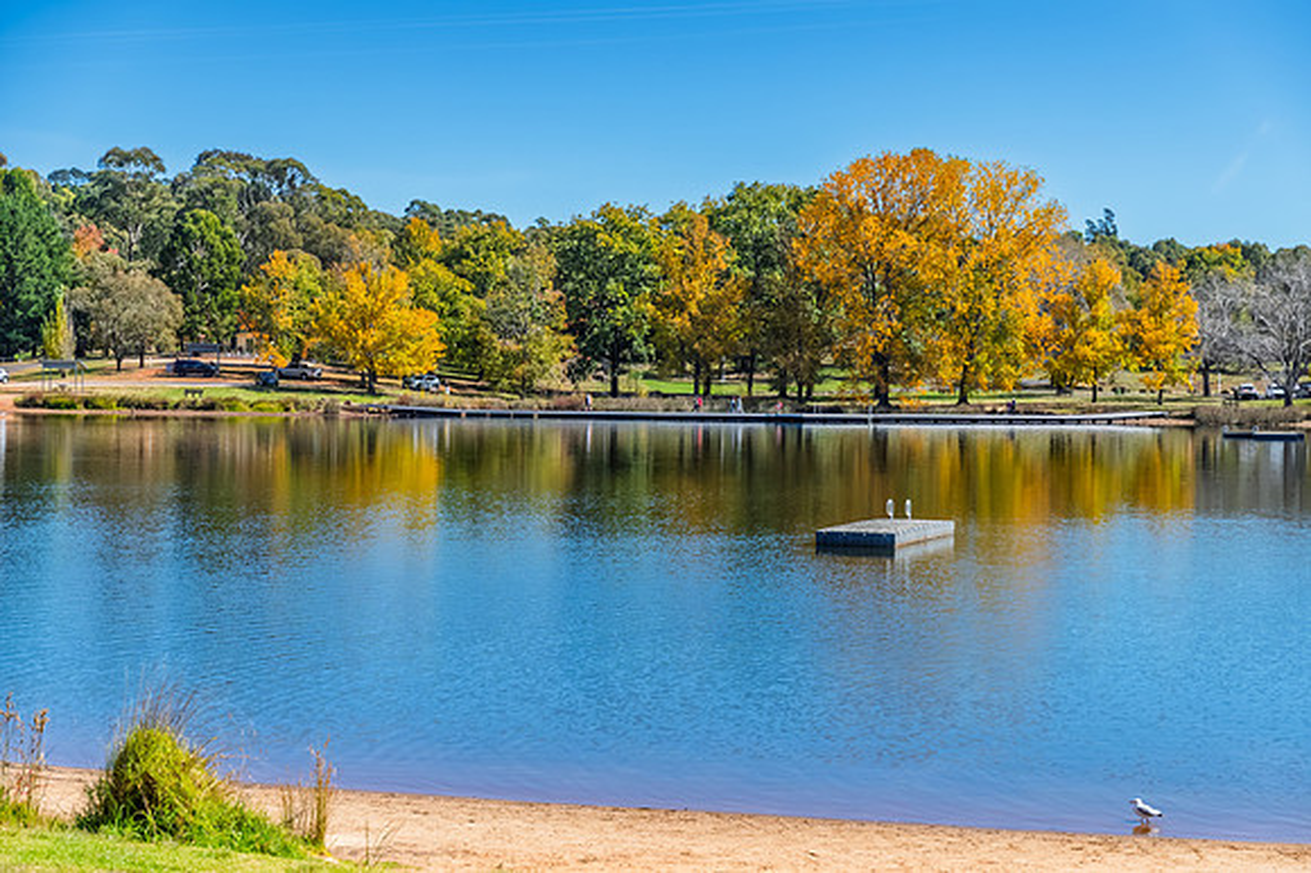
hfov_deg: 31.9
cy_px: 436
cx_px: 656
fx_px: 2293
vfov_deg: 21.5
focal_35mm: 63
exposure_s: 1/8000
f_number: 3.5
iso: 800
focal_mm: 42
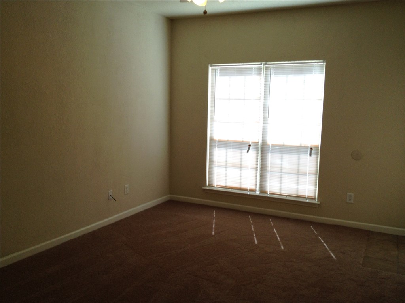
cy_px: 152
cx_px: 202
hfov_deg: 52.6
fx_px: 409
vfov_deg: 40.7
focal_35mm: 35
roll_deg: +0.2
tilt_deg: -7.0
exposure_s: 1/120
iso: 80
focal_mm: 4.28
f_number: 2.4
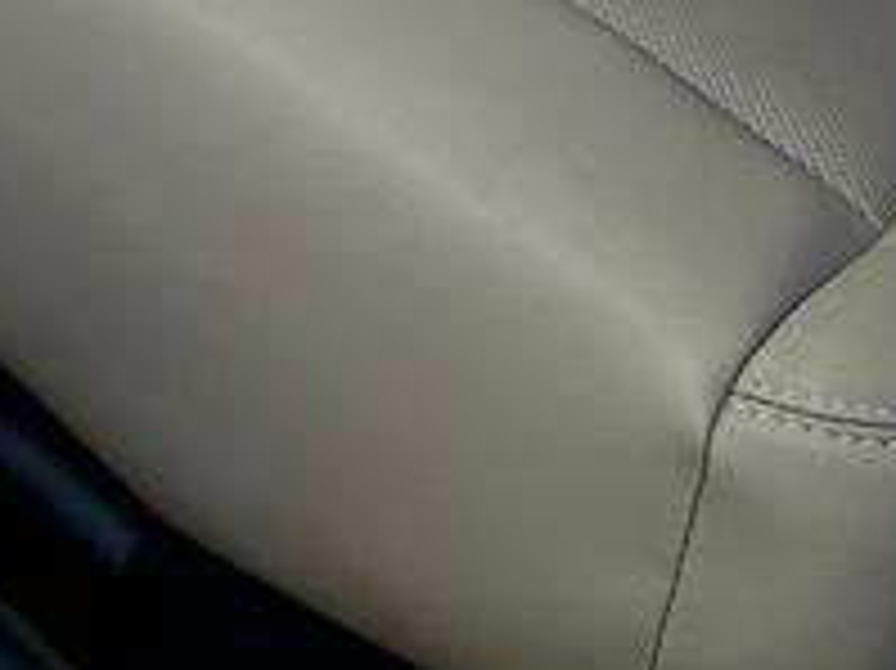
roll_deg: -0.9
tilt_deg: -18.6
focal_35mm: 90
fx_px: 2328
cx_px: -342
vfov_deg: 13.0
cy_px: -863
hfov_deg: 19.6
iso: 40
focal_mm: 2.22
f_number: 2.2
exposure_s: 1/99
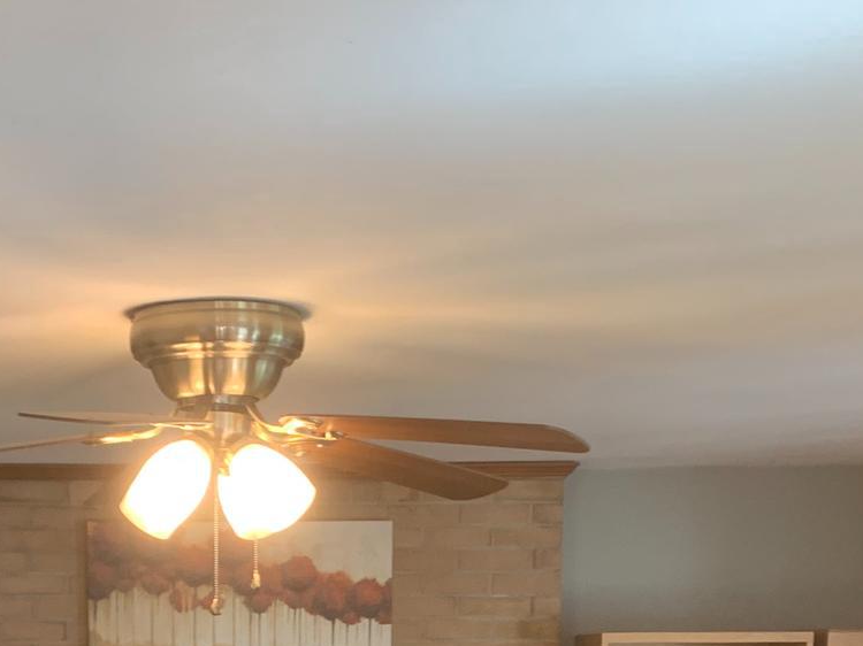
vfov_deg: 19.3
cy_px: 808
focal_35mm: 71
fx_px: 1770
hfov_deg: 27.2
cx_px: 251
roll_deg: +0.1
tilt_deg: -4.4
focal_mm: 4.25
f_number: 1.8
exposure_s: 1/60
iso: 100
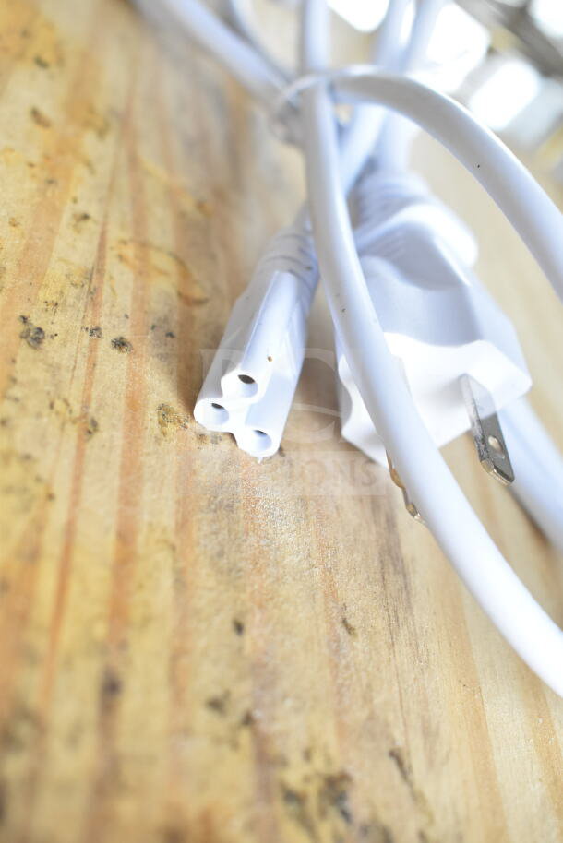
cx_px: 282
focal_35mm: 48
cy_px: 422
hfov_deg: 28.1
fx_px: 1125
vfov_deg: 41.1
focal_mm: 32
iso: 1600
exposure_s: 1/160
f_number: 6.3
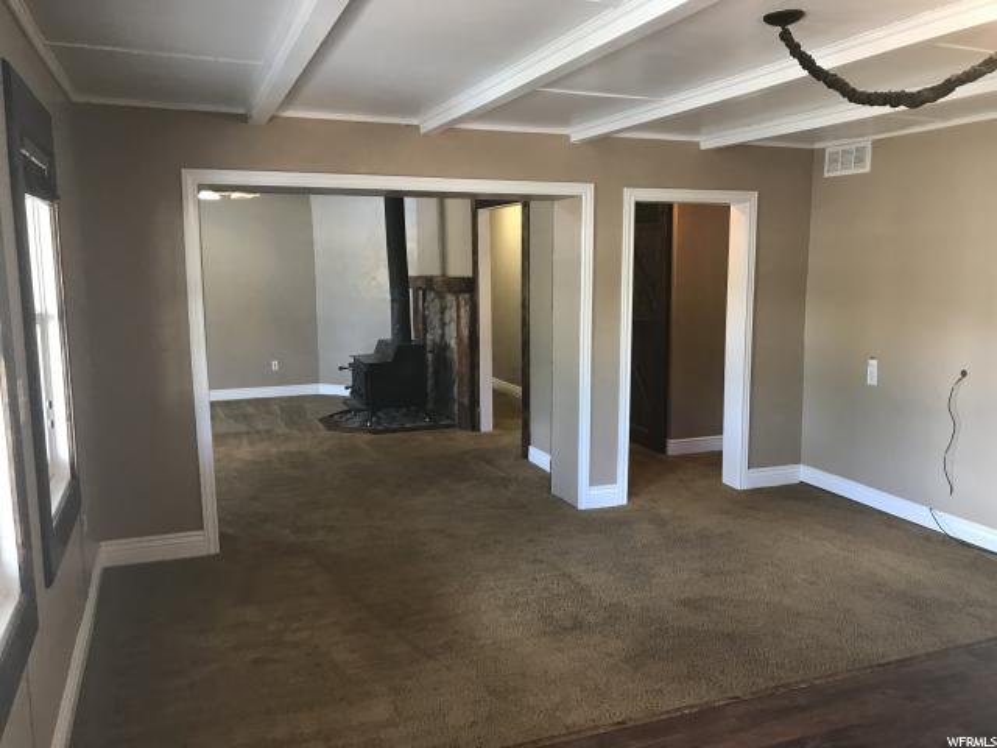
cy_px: 374
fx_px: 806
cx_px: 498
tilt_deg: -8.3
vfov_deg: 49.7
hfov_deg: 63.4
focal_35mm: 28
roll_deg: -0.2
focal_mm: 3.99
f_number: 1.8
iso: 50
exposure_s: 1/15
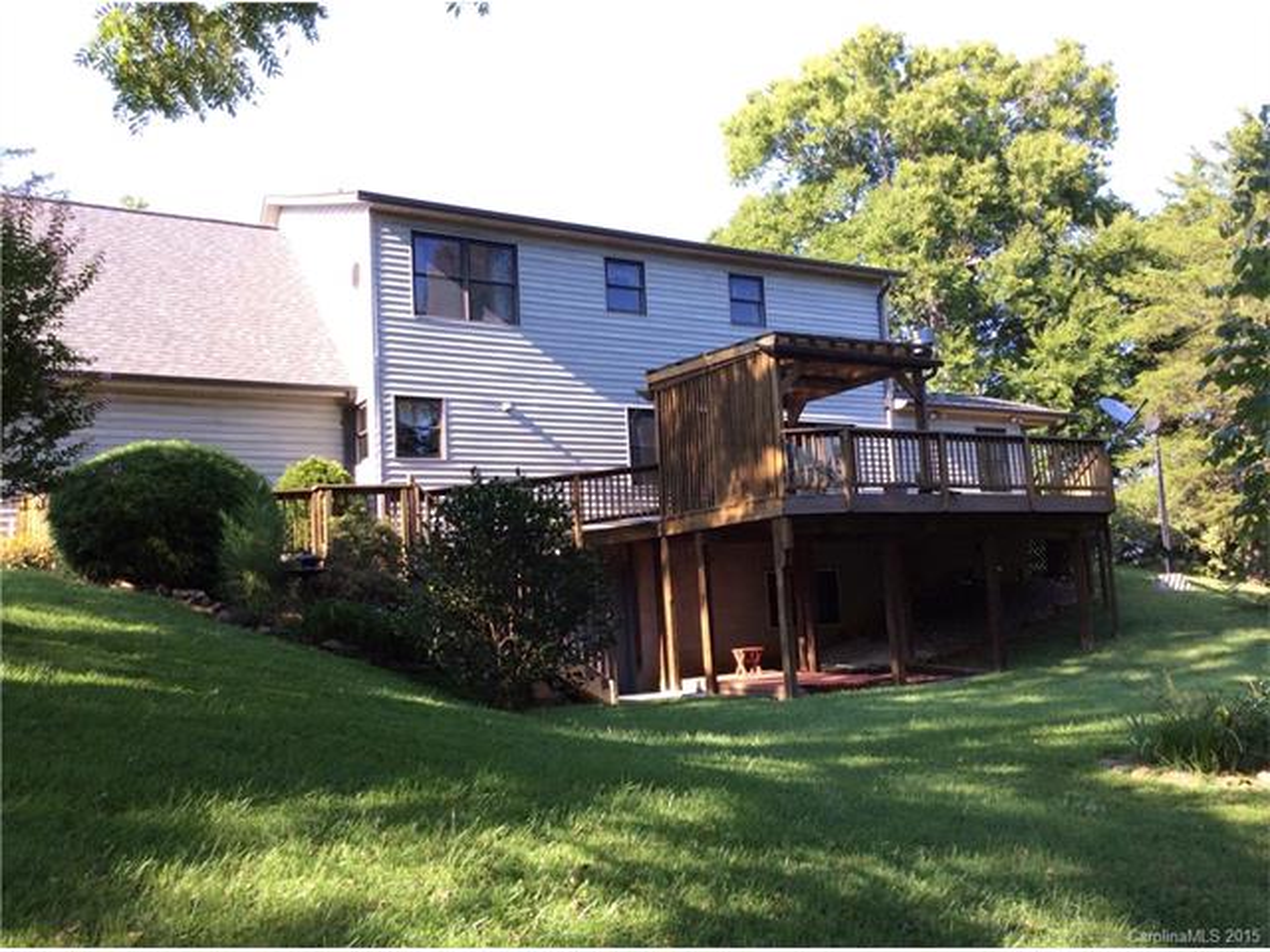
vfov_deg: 44.2
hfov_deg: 56.8
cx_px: 635
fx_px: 1174
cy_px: 476
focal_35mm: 32
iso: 32
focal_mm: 3.3
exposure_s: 1/220
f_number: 2.4
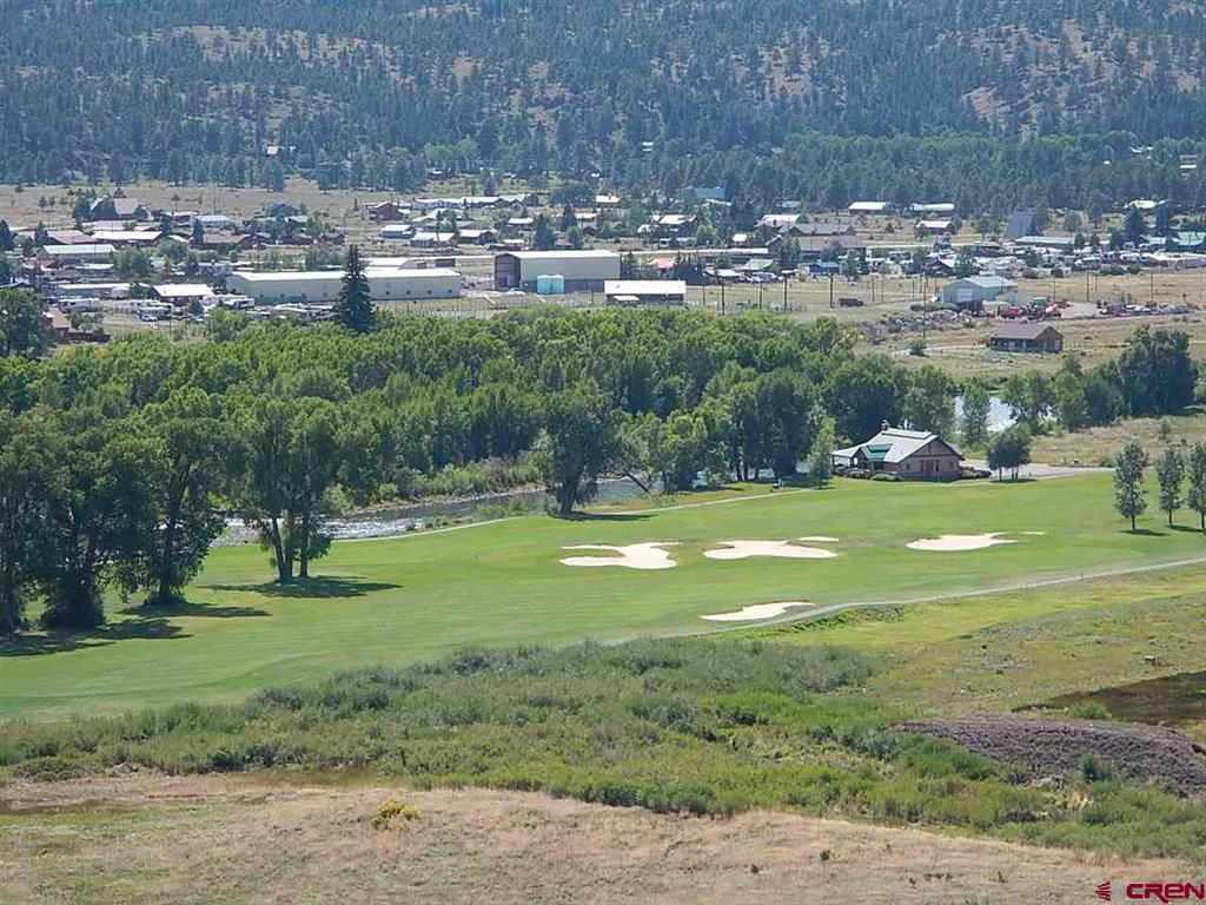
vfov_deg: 10.6
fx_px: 4878
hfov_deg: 14.1
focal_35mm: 140
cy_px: 452
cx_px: 603
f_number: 4.8
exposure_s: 1/400
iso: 125
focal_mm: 25
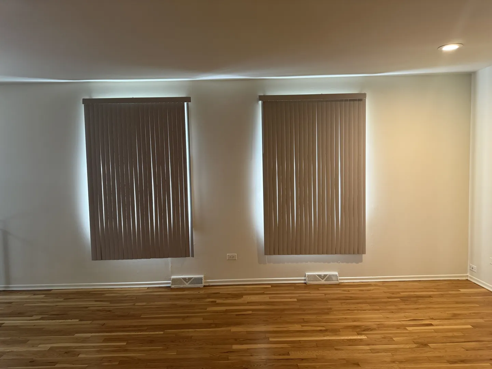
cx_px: 246
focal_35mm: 24
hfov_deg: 71.6
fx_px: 341
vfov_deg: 56.8
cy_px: 184
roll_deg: +0.6
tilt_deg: -3.1
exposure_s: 1/60
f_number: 1.78
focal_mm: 6.76
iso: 200
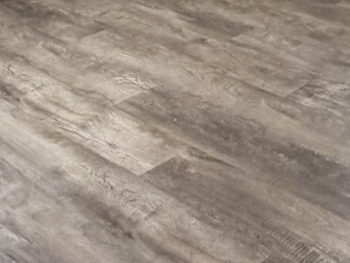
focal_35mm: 78
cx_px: 211
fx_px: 789
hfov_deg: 25.0
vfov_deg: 15.4
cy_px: -253
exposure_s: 1/60
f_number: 2.2
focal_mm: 2.22
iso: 200
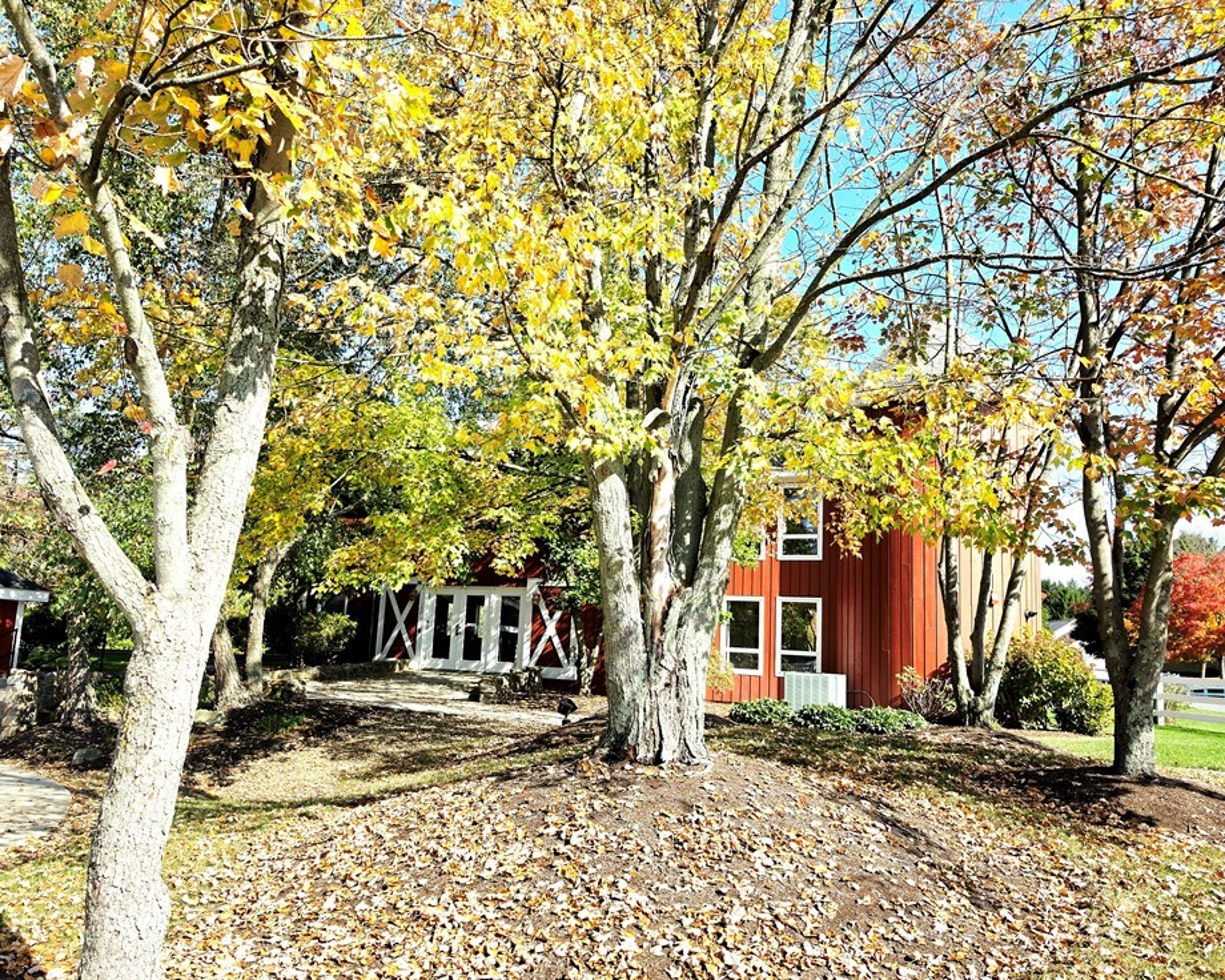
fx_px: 906
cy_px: 502
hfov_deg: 68.0
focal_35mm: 25
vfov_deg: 56.8
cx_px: 575
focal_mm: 6.5
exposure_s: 1/5000
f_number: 1.4
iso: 64
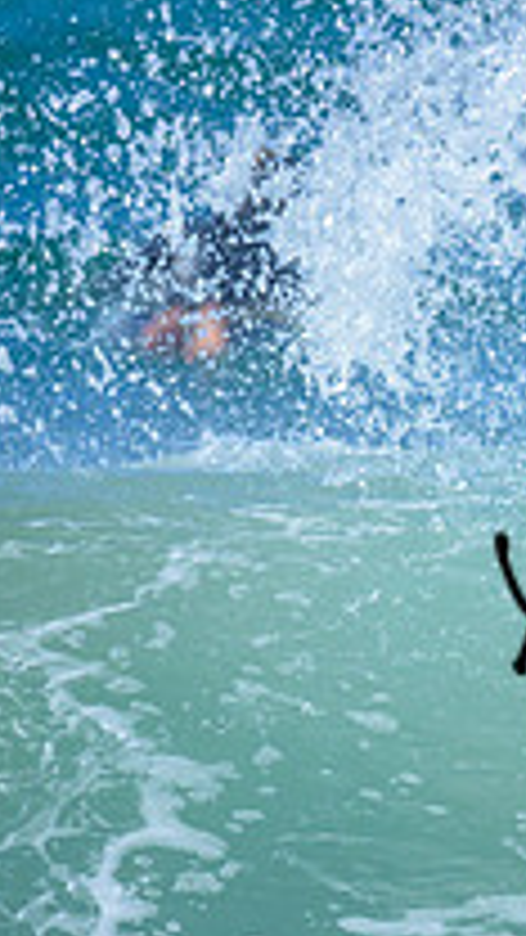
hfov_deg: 0.4
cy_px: 522
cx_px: 1073
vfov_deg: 0.7
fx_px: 79469
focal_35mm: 3205
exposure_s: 1/2000
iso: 320
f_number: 6.3
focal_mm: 800
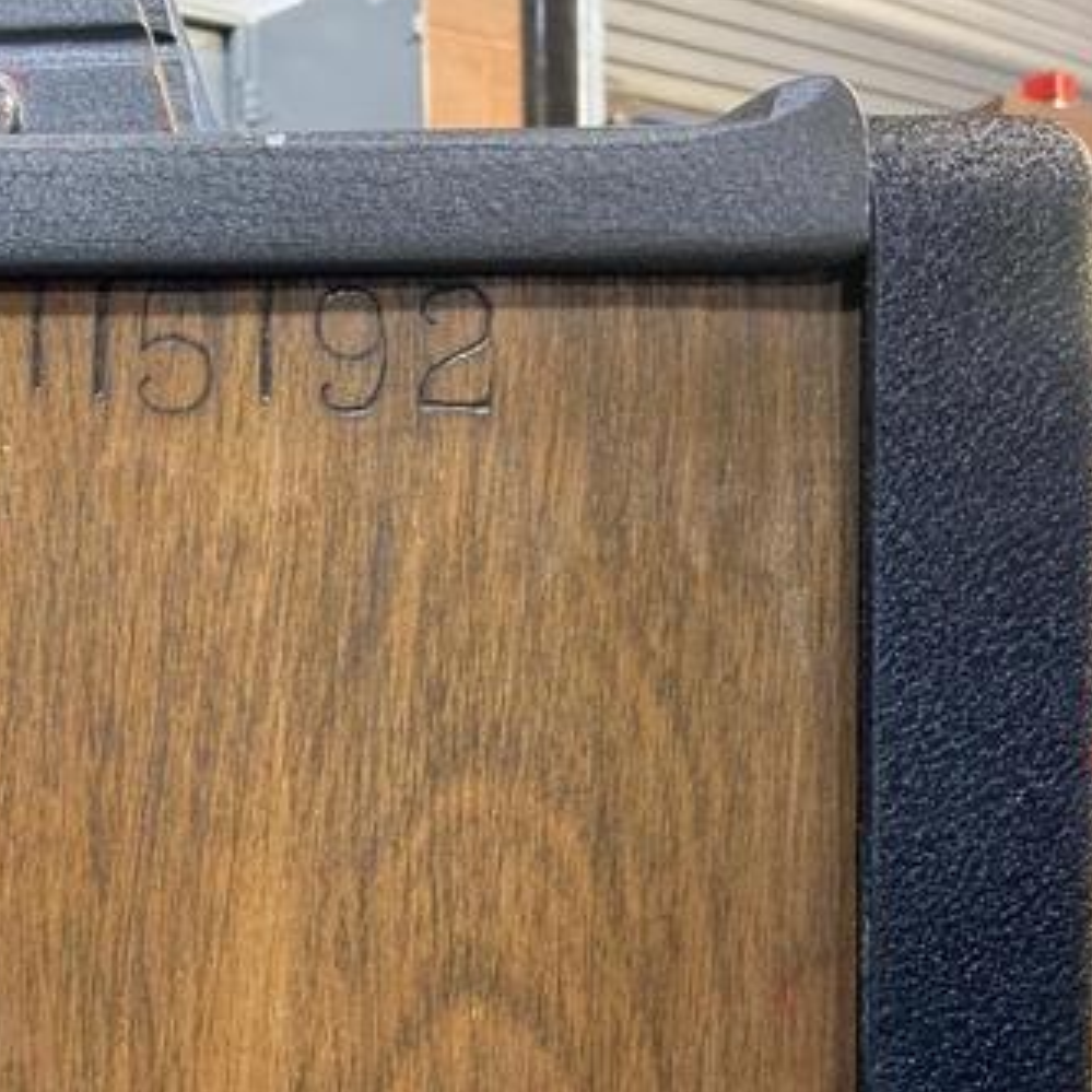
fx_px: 1213
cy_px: 495
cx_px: 254
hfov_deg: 46.5
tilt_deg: -2.3
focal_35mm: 34
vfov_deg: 48.4
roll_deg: +1.3
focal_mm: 2.22
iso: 500
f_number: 2.2
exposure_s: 1/60
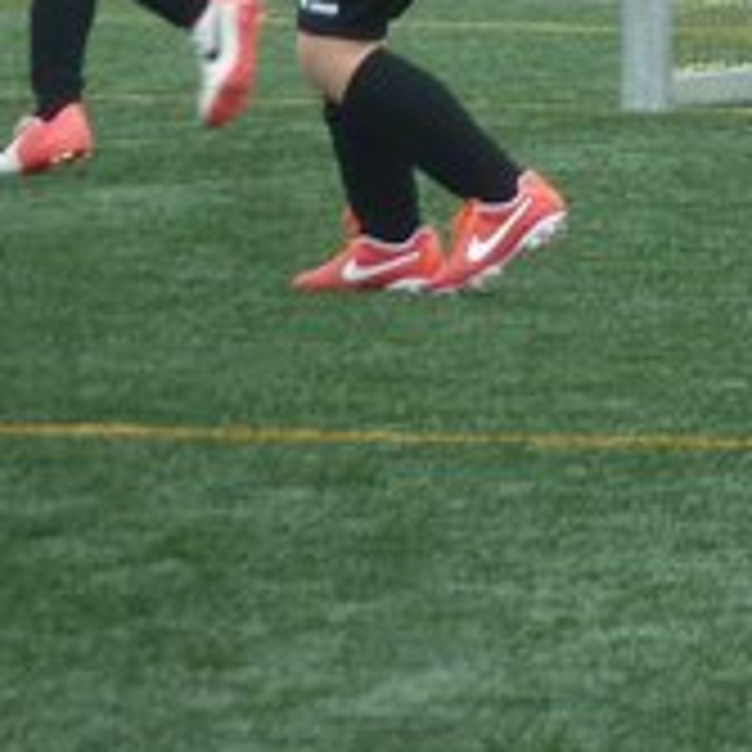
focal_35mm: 1114
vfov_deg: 1.6
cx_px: 1463
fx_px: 27380
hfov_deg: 1.6
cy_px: -277
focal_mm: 49.2
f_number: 4.9
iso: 160
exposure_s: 1/250
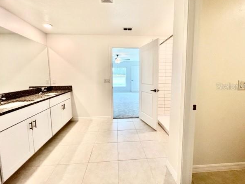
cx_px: 123
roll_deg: +0.1
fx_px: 99
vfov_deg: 85.6
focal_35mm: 14
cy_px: 86
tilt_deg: -5.1
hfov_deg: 102.0
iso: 100
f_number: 1.8
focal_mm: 1.57
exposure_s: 1/122
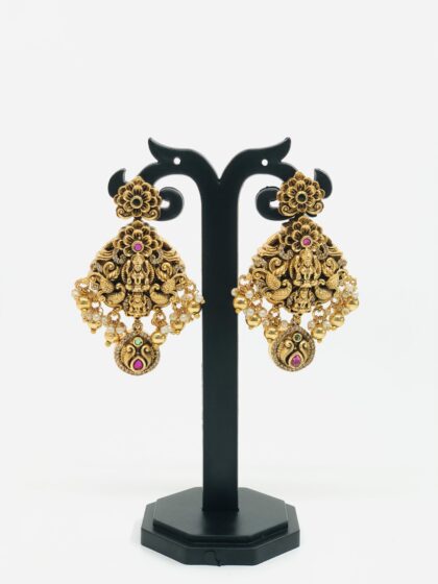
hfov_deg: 28.0
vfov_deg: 36.8
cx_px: 219
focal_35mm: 52
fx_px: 877
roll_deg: -0.1
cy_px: 292
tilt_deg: -6.3
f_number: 2.4
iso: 20
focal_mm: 6
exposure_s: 1/100
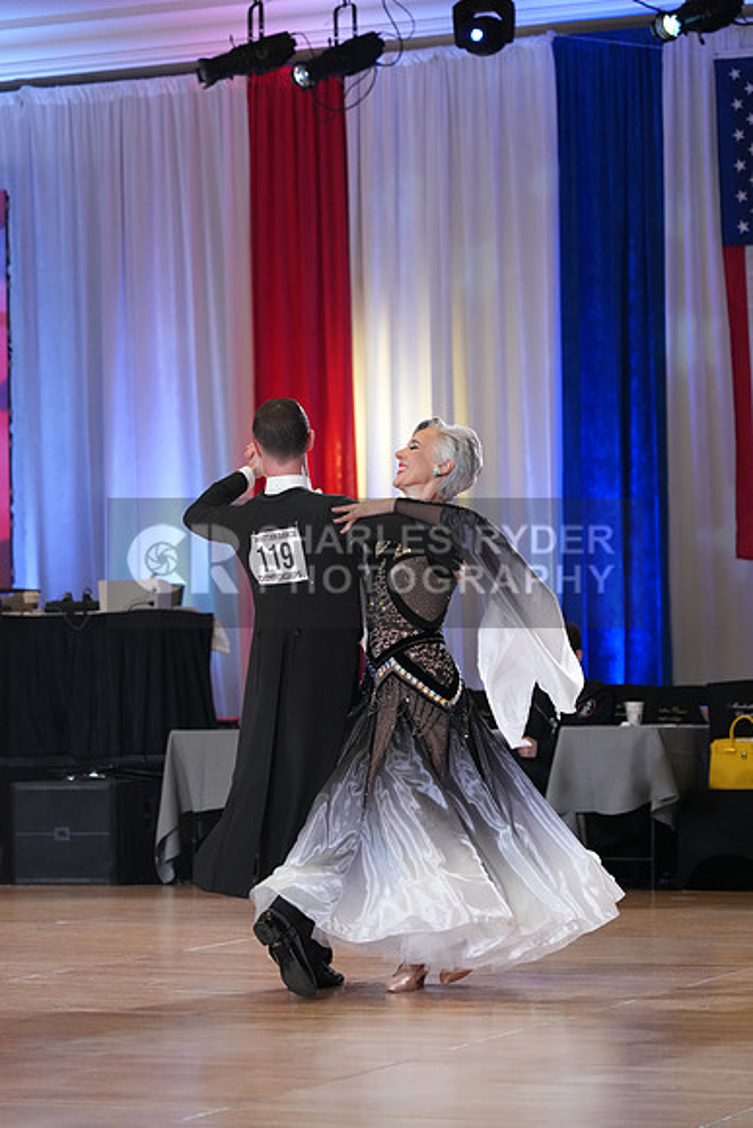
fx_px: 3292
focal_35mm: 105
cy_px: 564
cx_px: 376
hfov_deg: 13.0
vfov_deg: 19.5
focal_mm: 105
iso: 3200
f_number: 4
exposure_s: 1/400
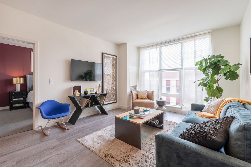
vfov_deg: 77.4
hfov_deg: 100.4
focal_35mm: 15
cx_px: 126
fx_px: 105
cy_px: 84
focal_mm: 15
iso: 100
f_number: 5.6
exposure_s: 1/20
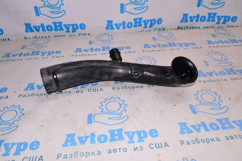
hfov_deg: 62.0
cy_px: 80
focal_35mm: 30
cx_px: 121
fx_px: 201
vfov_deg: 43.5
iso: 1600
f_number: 8
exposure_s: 1/200
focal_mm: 20
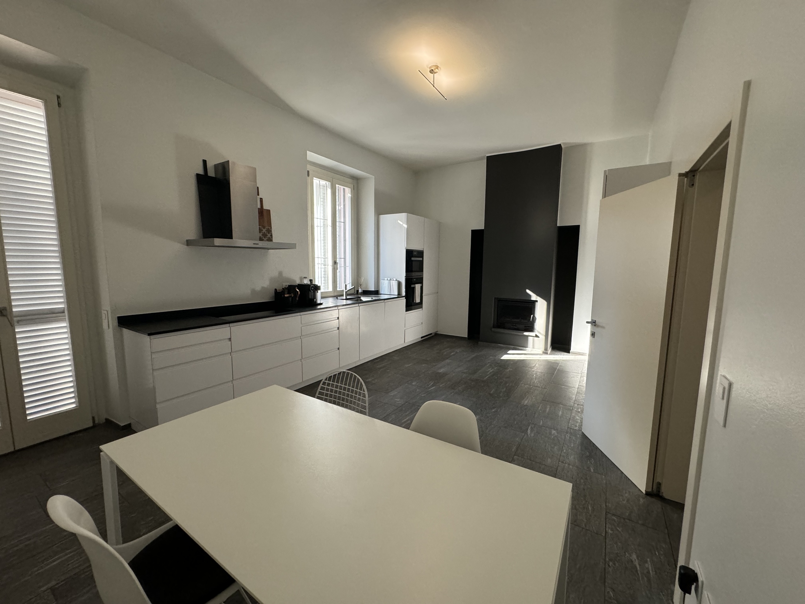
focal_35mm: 14
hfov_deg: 102.1
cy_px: 302
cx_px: 402
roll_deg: -0.4
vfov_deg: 85.7
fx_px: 326
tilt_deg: -6.1
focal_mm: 2.22
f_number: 2.2
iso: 320
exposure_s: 1/86
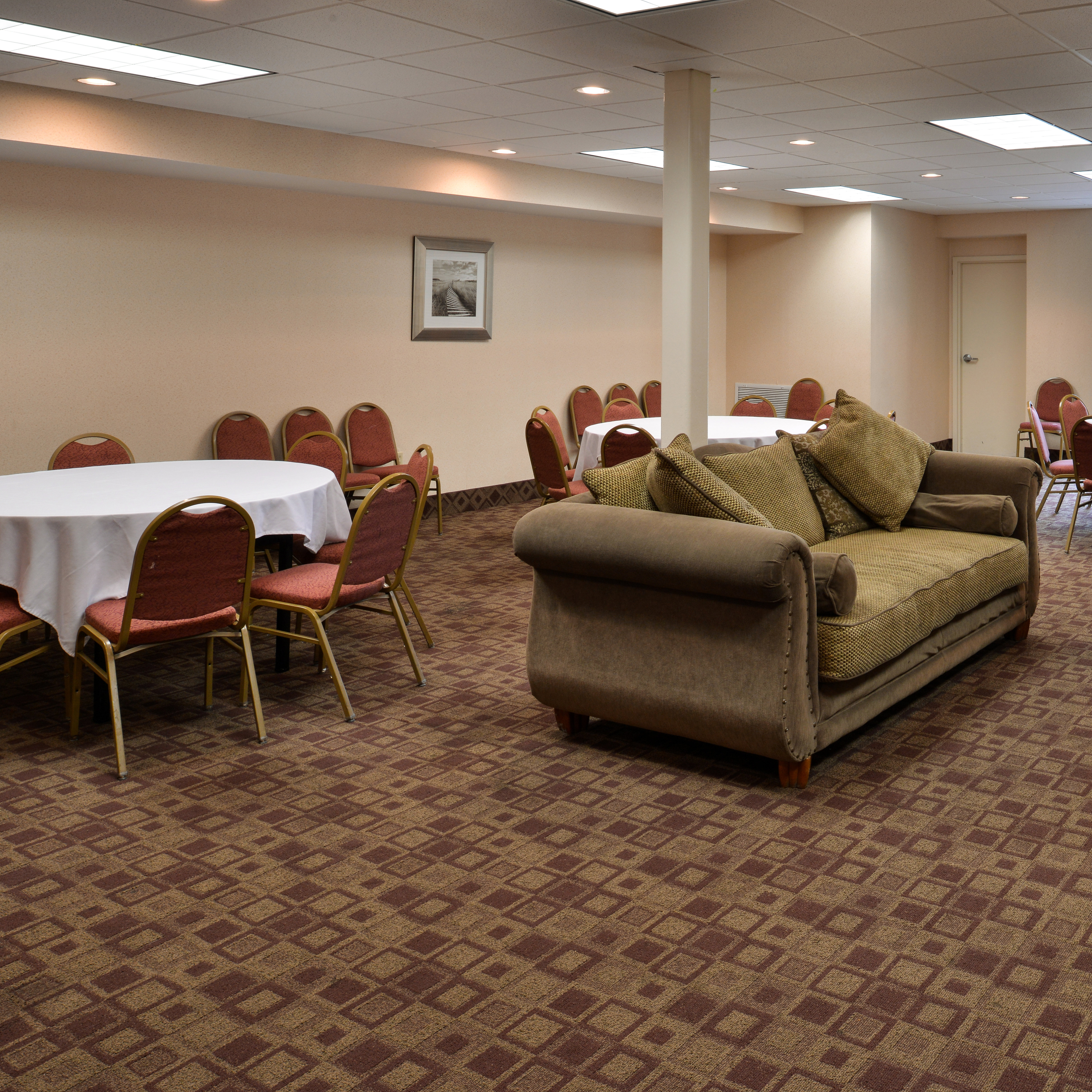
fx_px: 1106
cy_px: 541
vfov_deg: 52.5
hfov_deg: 50.4
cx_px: 819
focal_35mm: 31
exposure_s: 1/6
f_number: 13
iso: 640
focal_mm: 24
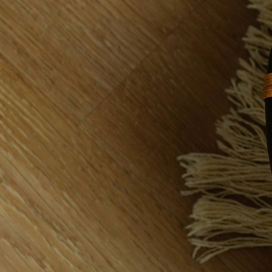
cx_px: 562
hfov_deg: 10.5
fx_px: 1342
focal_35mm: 151
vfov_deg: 11.6
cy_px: 100
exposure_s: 1/200
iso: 400
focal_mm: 35
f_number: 4.5
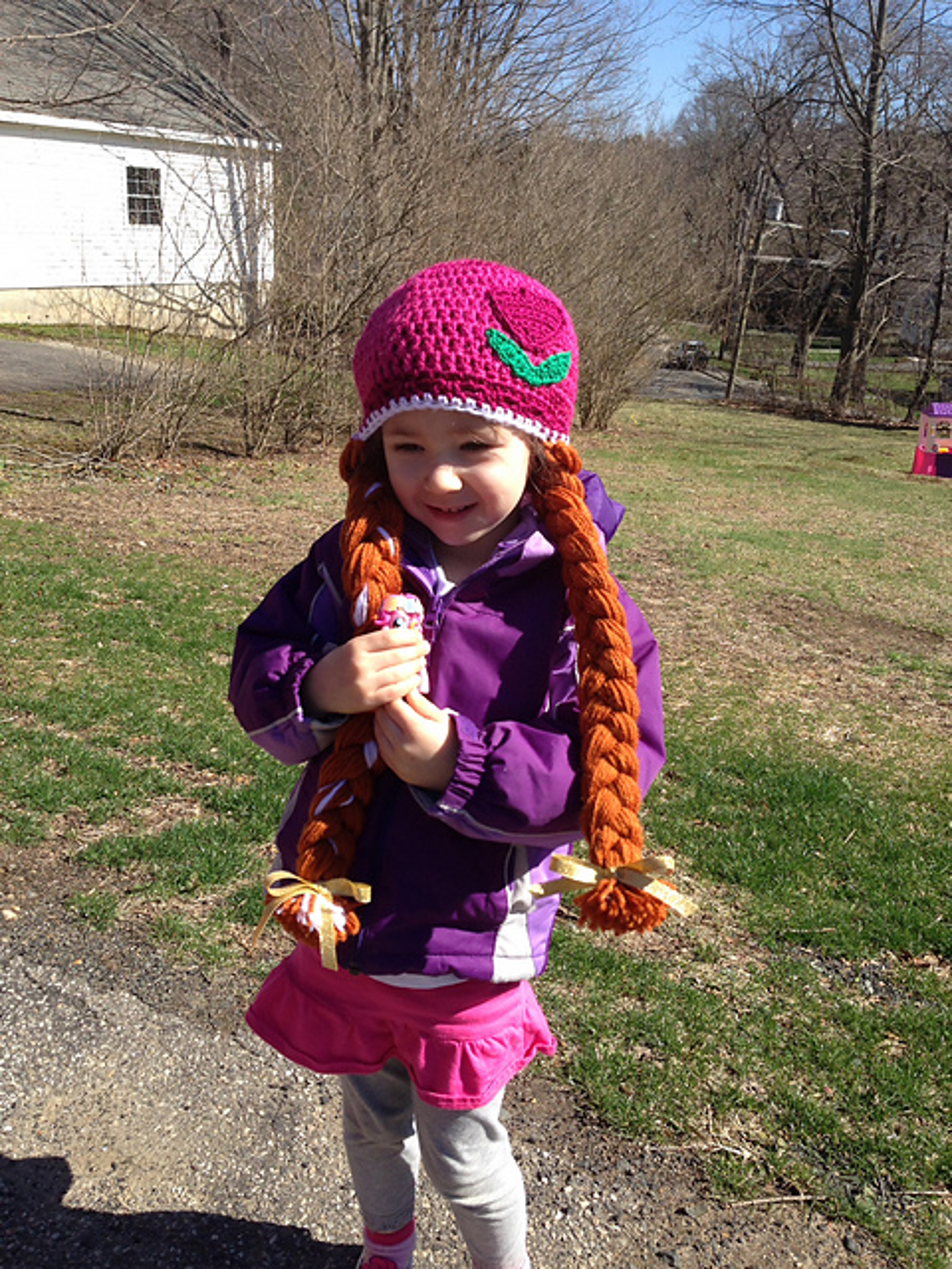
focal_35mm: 33
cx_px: 476
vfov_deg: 55.4
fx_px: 1210
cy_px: 634
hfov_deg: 42.9
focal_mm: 4.12
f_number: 2.4
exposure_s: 1/1004
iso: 50
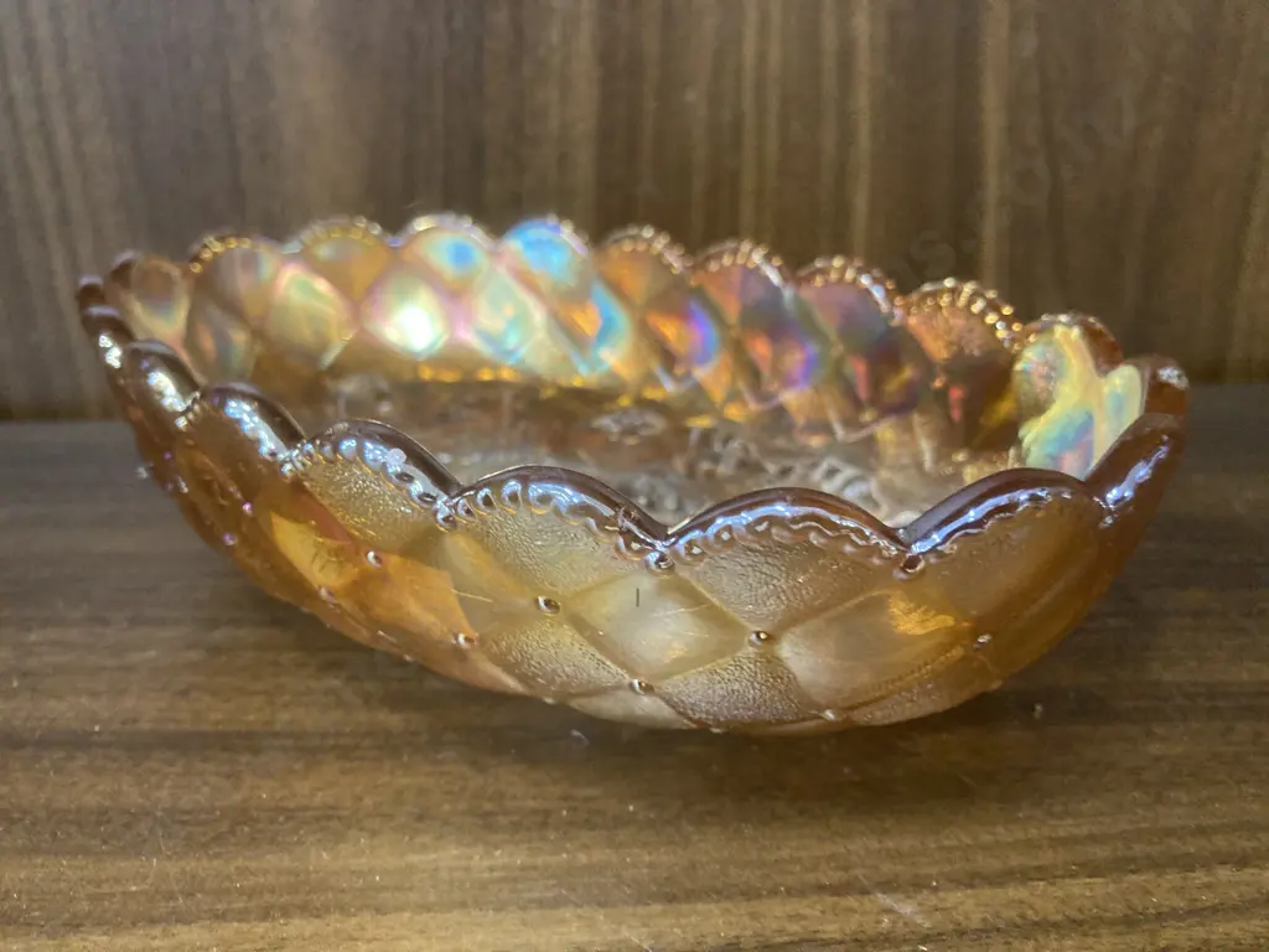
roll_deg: +1.0
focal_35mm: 28
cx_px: 634
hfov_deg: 63.4
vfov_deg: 49.7
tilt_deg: -21.9
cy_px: 476
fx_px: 1026
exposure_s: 1/25
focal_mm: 3.99
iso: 320
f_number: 1.8
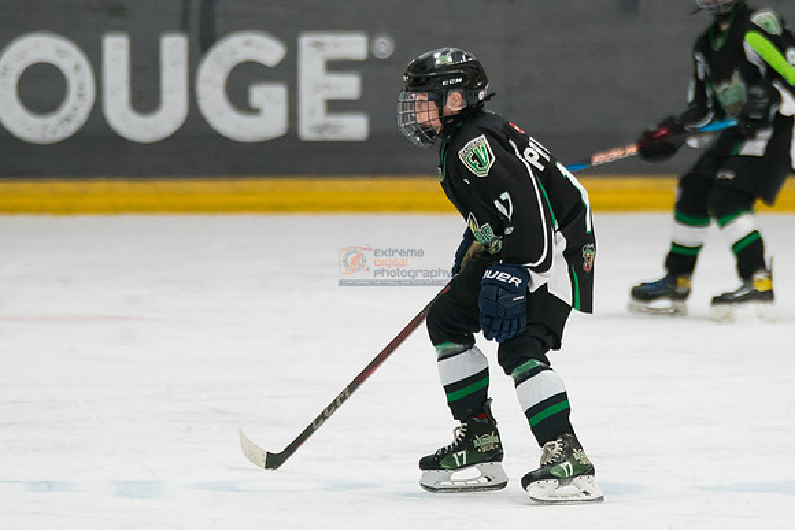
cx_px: 482
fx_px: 12357
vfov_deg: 2.5
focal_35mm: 559
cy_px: 233
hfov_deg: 3.7
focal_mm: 247
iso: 1600
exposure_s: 1/1250
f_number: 3.2
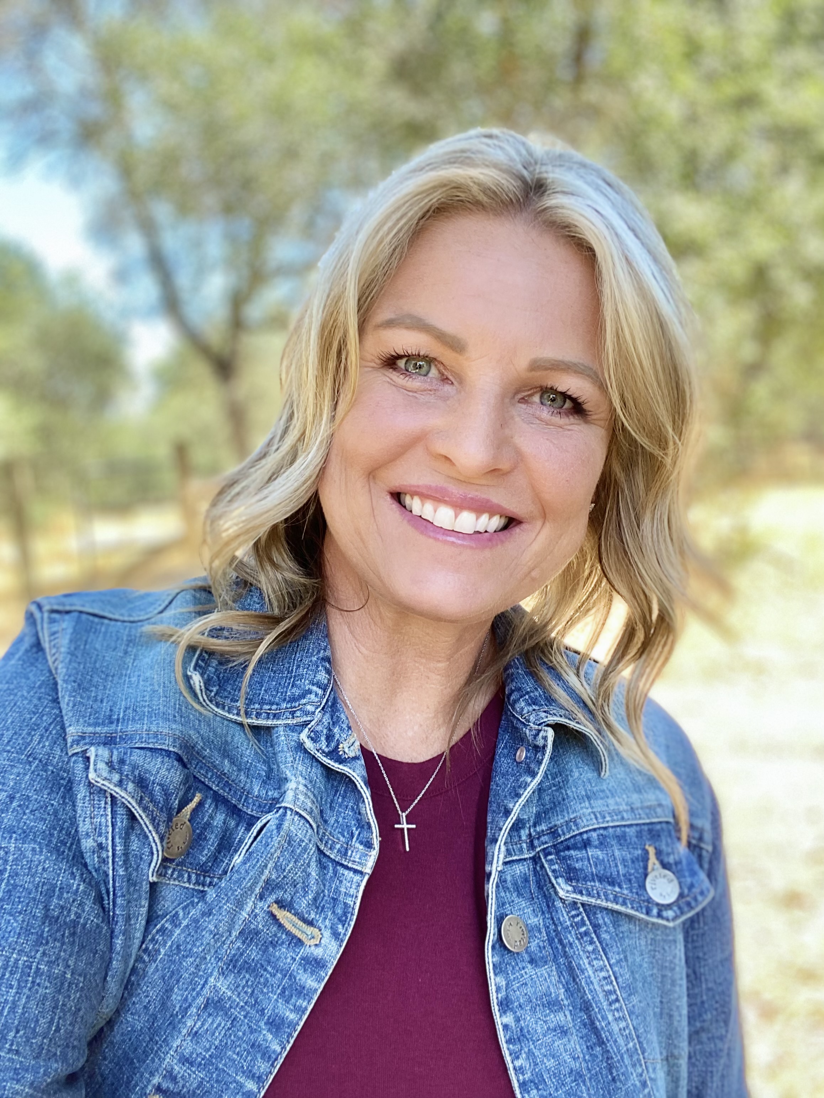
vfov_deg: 60.0
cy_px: 549
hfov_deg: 46.8
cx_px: 412
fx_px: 952
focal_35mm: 30
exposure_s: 1/122
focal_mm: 2.71
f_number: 2.2
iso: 64
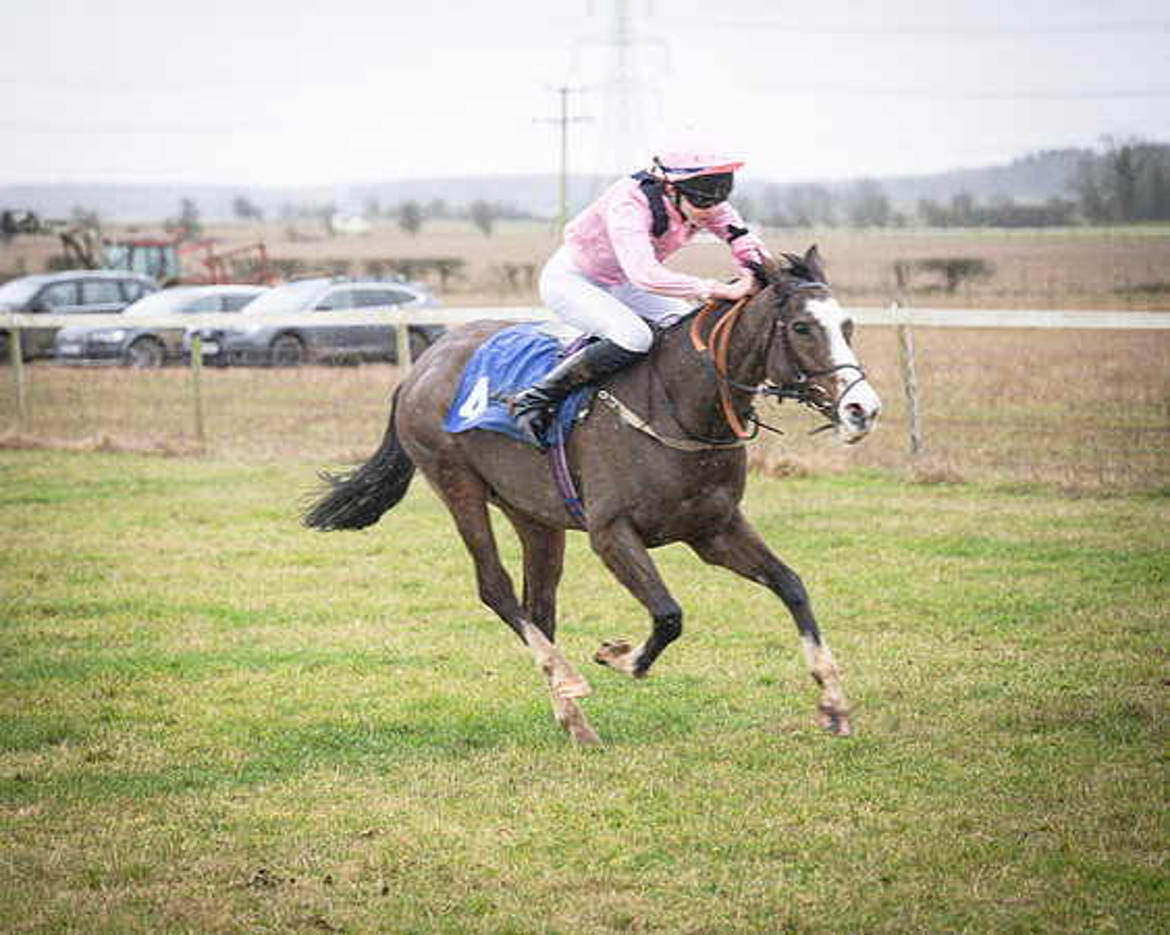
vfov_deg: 12.3
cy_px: 488
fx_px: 4335
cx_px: 329
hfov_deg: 15.3
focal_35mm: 125
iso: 1250
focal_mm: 86
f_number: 2.8
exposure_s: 1/1000
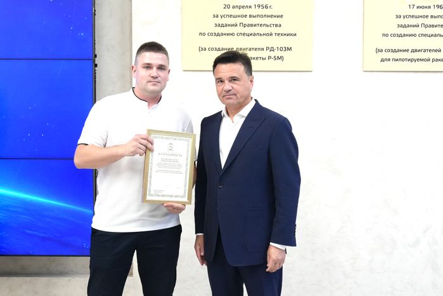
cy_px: 148
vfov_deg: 28.1
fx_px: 591
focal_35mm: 48
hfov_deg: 41.1
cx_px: 222
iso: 3200
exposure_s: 1/160
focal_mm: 32
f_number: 5.6
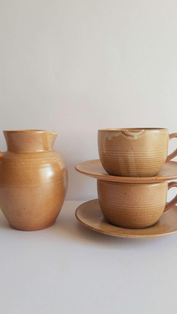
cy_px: 156
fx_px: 242
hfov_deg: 40.2
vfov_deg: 66.1
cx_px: 83
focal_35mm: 29
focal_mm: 3.95
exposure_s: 1/104
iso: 40
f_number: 1.8
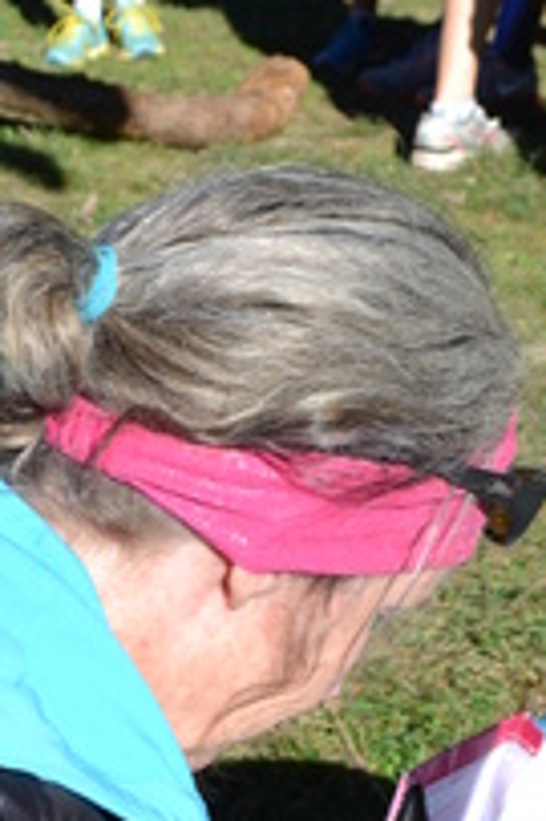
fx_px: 2529
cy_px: 880
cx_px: -30
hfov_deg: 12.1
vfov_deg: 17.8
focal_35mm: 111
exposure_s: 1/200
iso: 100
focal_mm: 20
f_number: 7.1
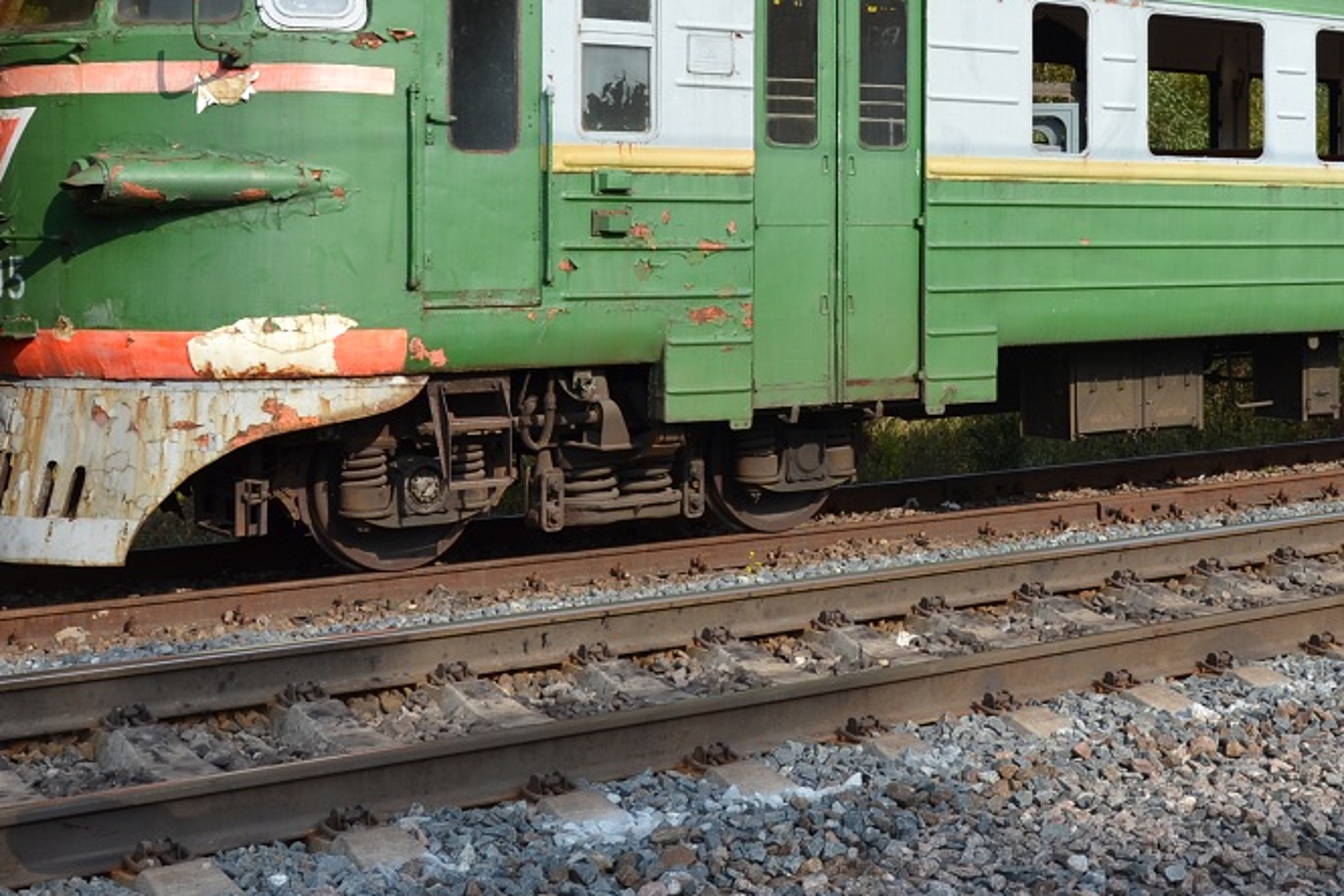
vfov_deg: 23.5
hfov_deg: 34.6
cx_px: 953
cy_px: 182
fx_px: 2125
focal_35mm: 57
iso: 100
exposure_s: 1/200
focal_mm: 21
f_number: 7.1
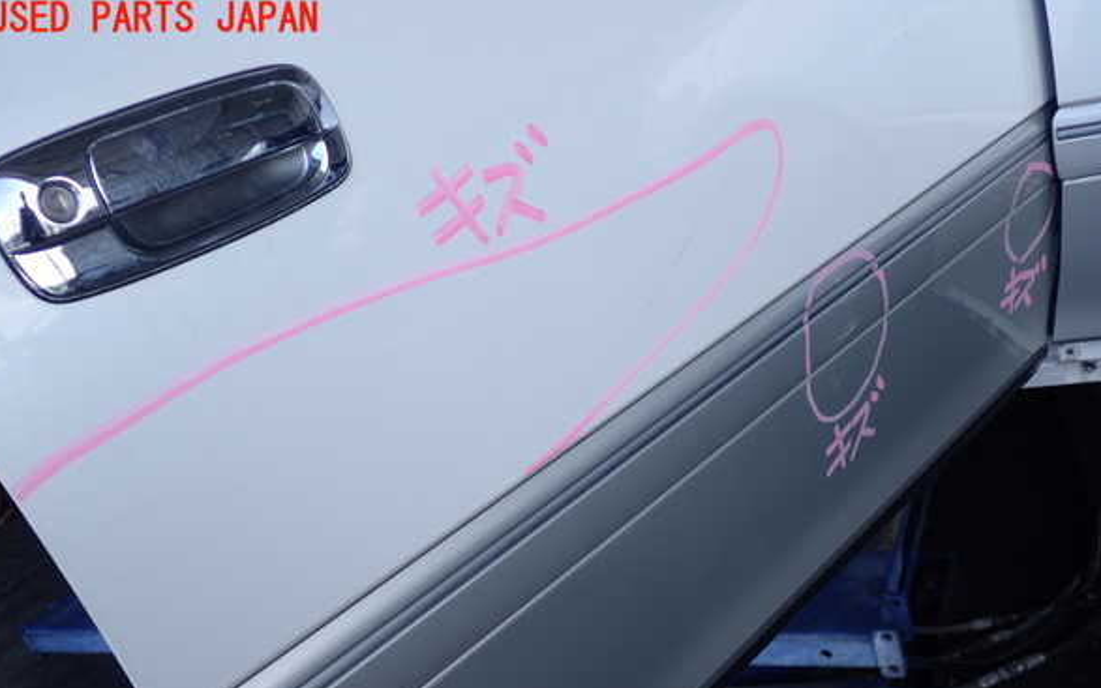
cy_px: 418
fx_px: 1170
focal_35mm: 39
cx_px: 540
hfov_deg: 50.4
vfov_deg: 32.7
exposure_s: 1/400
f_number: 2.5
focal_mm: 6.37
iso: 100
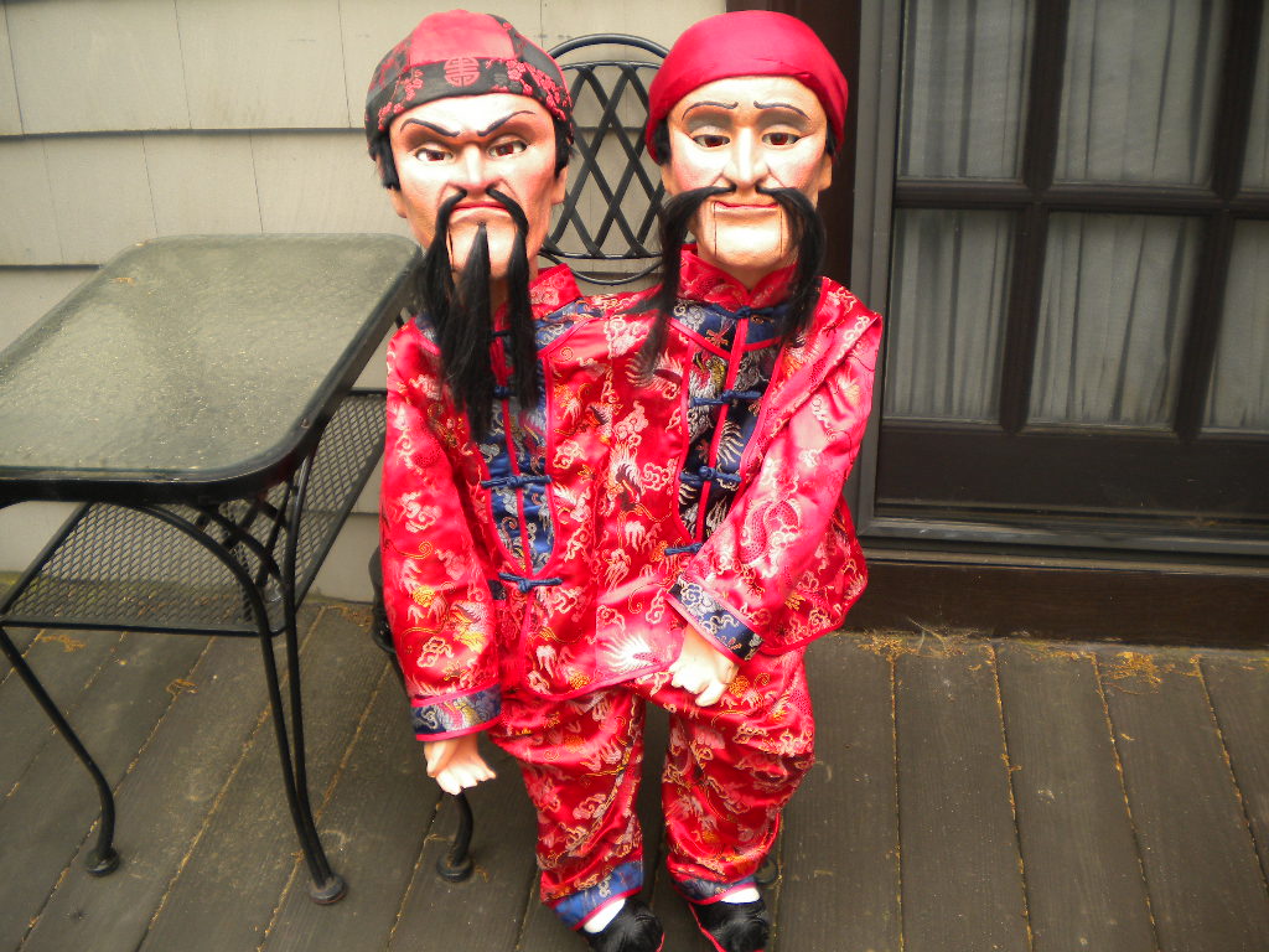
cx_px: 634
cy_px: 476
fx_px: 1283
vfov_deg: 40.7
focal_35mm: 35
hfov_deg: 52.6
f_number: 3.1
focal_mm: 6.3
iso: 80
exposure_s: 1/61
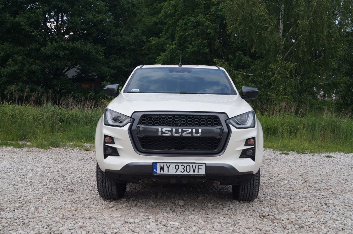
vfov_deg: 34.1
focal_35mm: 39
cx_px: 176
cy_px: 117
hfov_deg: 49.6
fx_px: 382
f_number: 7.1
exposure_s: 1/160
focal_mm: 26
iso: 100
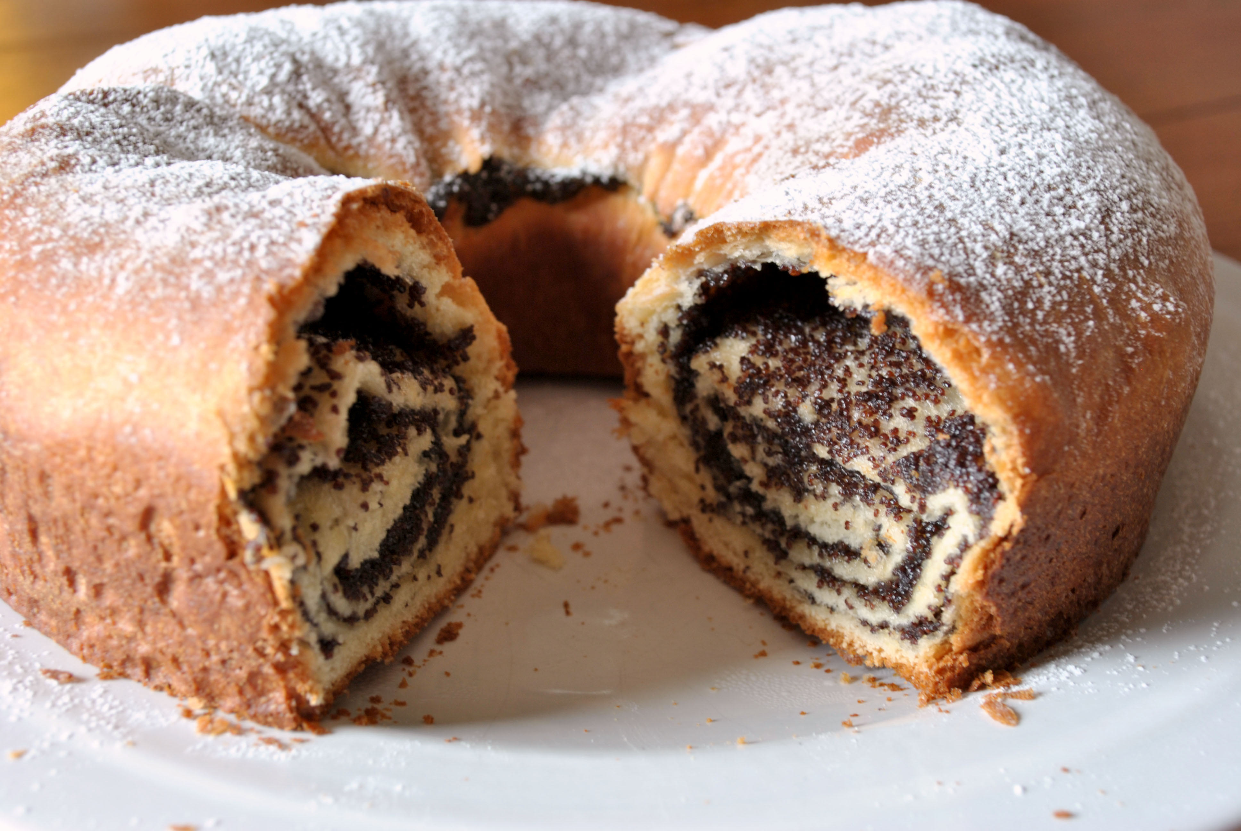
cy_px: 416
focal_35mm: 48
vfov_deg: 28.2
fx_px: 1657
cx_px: 620
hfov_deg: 41.1
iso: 100
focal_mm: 32
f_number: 6.3
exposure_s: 1/5
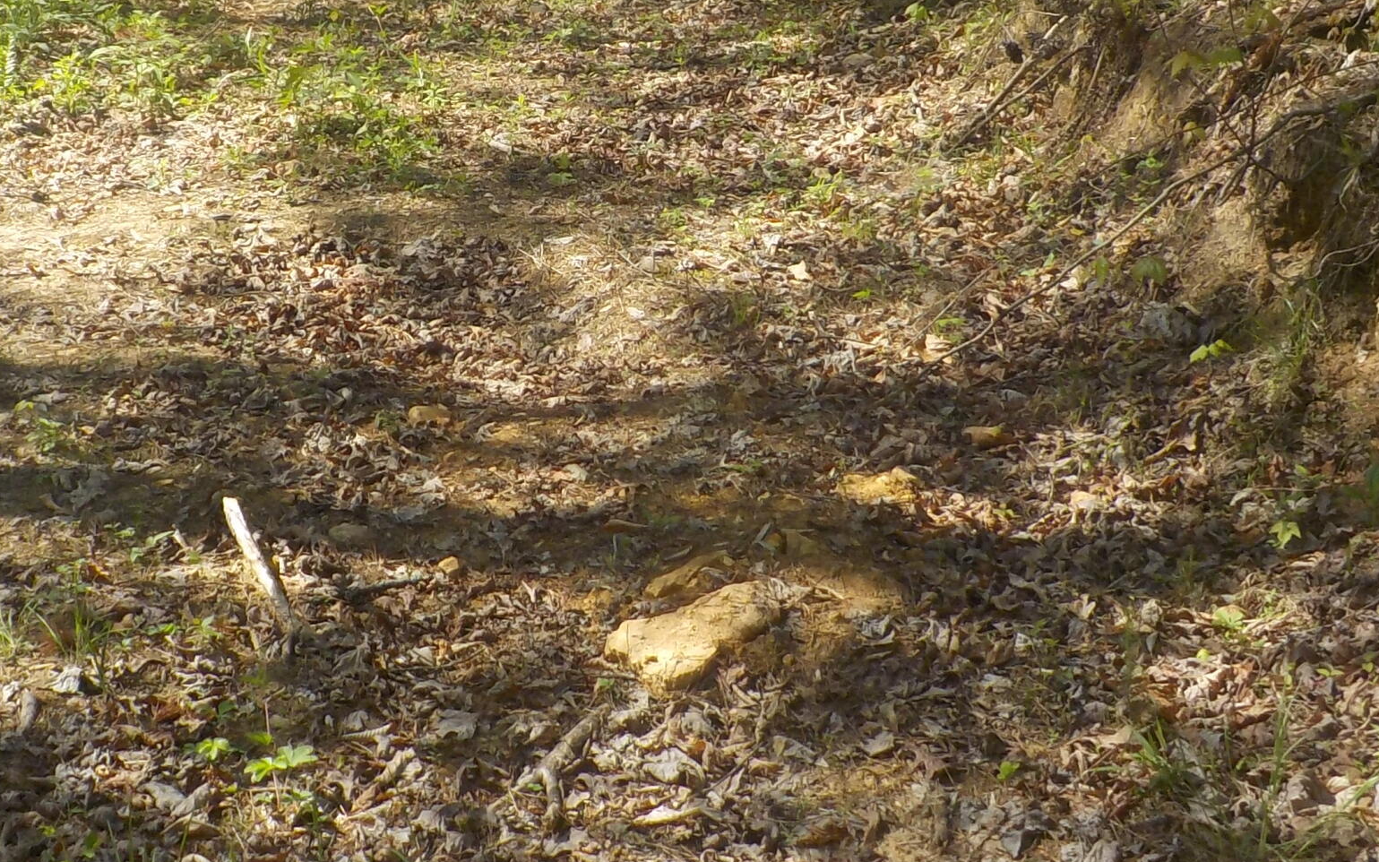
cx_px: 534
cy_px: 160
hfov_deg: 32.8
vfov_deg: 20.7
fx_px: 2330
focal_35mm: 62
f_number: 3.3
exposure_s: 1/500
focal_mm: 4.1
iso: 125
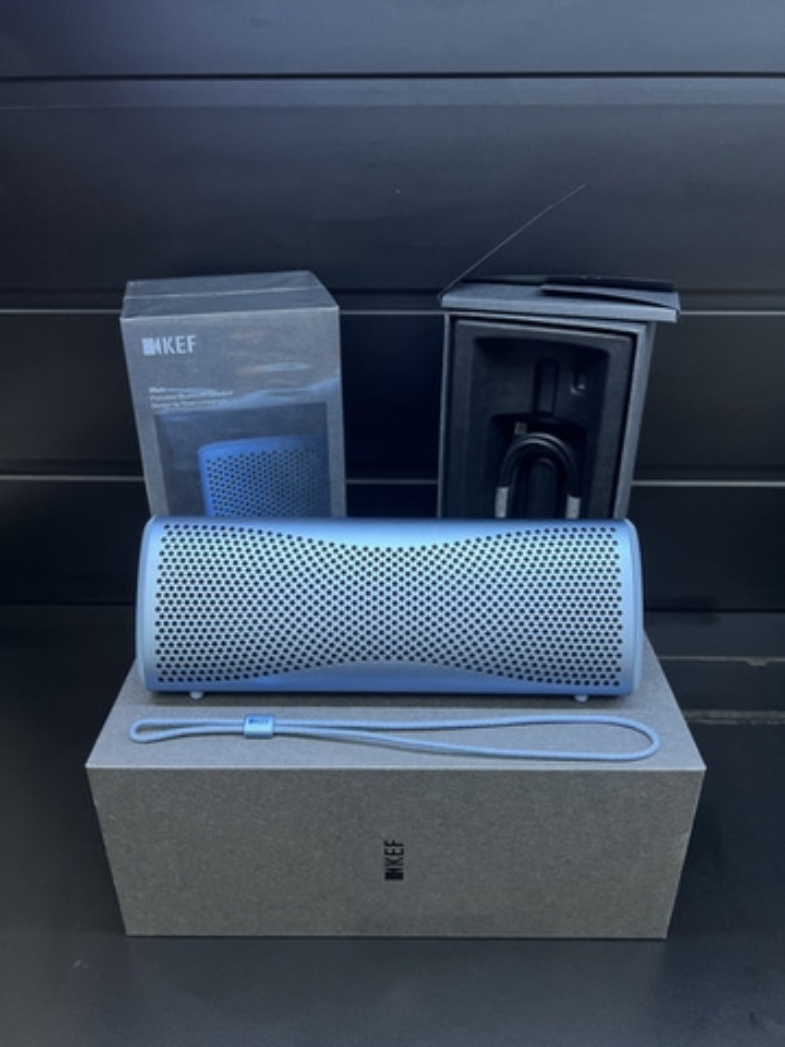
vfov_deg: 67.3
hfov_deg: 53.1
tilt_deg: -27.8
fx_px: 786
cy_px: 524
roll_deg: +0.7
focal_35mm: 26
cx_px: 392
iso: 125
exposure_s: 1/100
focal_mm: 5.7
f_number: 1.5
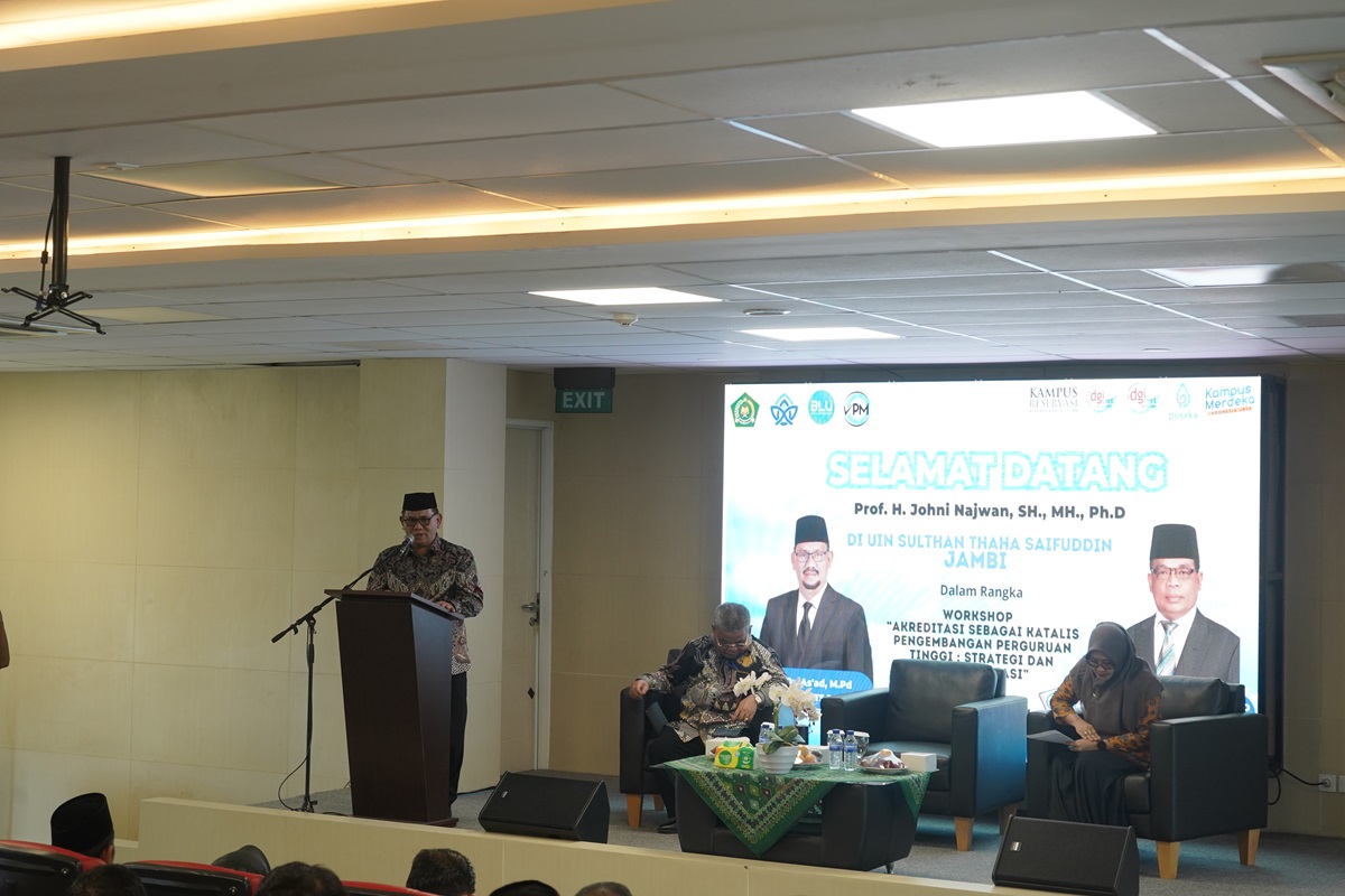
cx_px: 672
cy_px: 448
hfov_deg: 33.4
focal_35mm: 60
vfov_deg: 22.6
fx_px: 2241
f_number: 6.3
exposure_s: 1/80
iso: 1250
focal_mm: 60
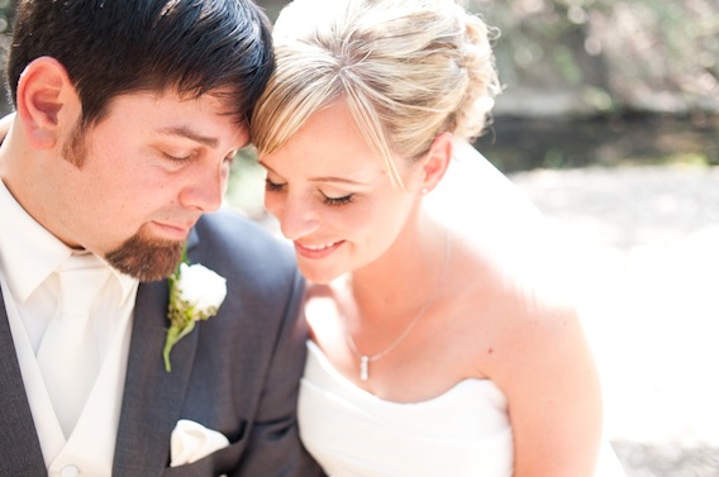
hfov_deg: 51.9
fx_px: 738
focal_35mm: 37
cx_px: 370
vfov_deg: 35.8
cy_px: 242
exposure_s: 1/200
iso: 400
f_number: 2.8
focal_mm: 35
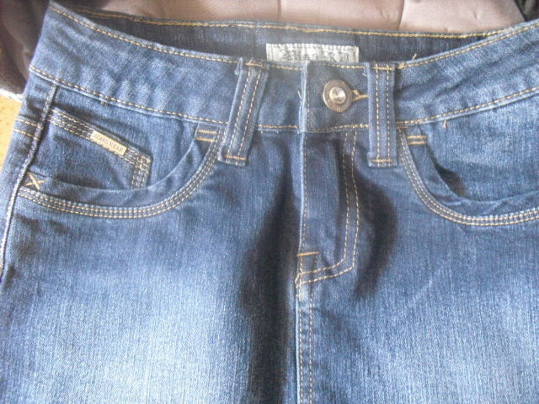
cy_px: 202
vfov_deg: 39.7
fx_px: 561
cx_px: 270
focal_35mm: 36
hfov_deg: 51.4
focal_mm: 6.3
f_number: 3.1
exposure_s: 1/20
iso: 800
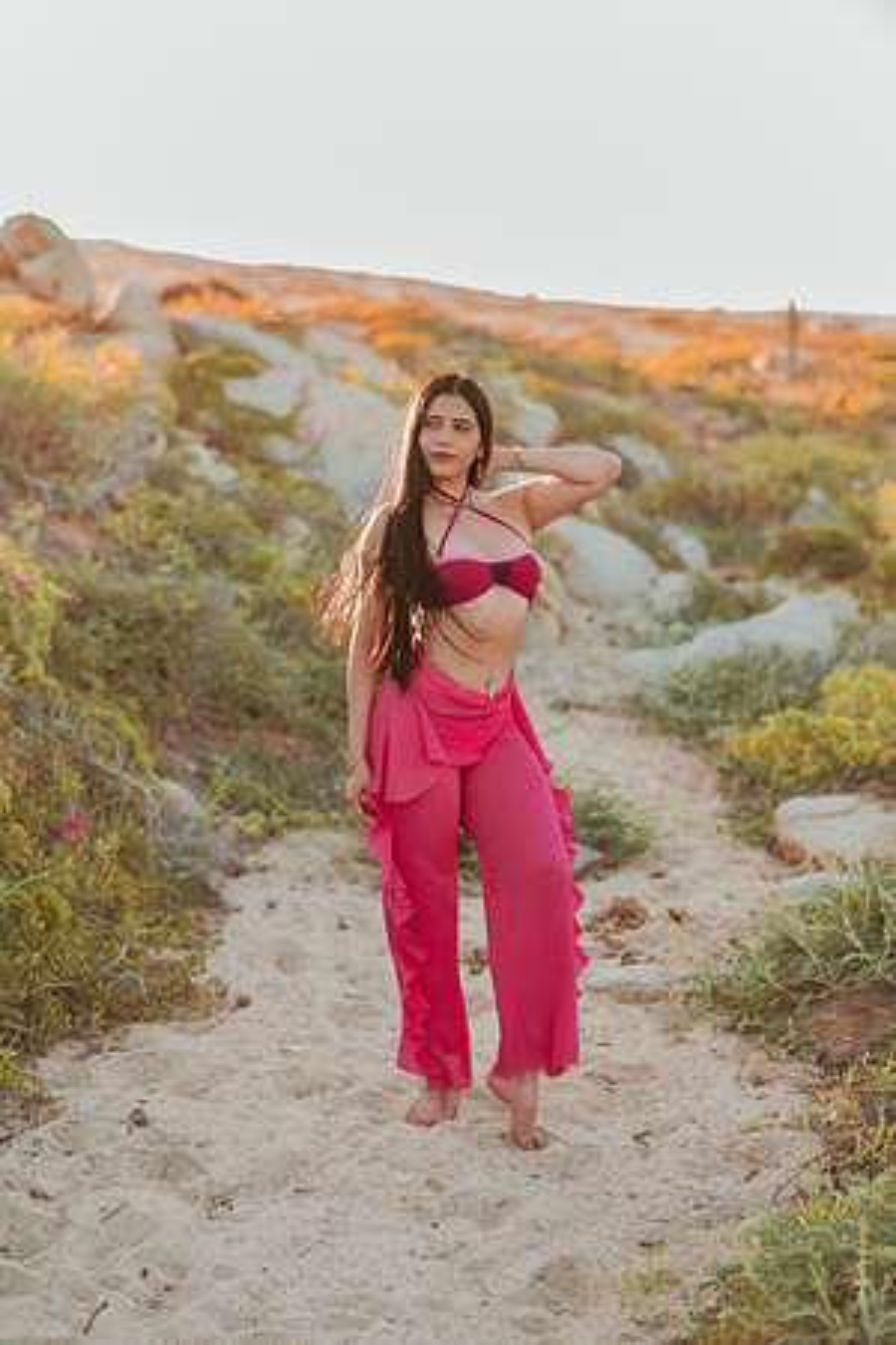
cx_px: 448
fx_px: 2165
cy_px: 672
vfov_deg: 34.5
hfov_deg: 23.4
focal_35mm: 58
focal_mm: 58
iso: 50
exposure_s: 1/400
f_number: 2.2
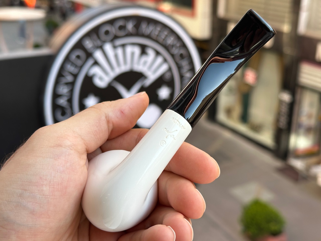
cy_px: 120
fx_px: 445
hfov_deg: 39.7
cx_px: 160
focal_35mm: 48
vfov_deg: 30.3
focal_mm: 6.86
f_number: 1.78
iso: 64
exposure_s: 1/439
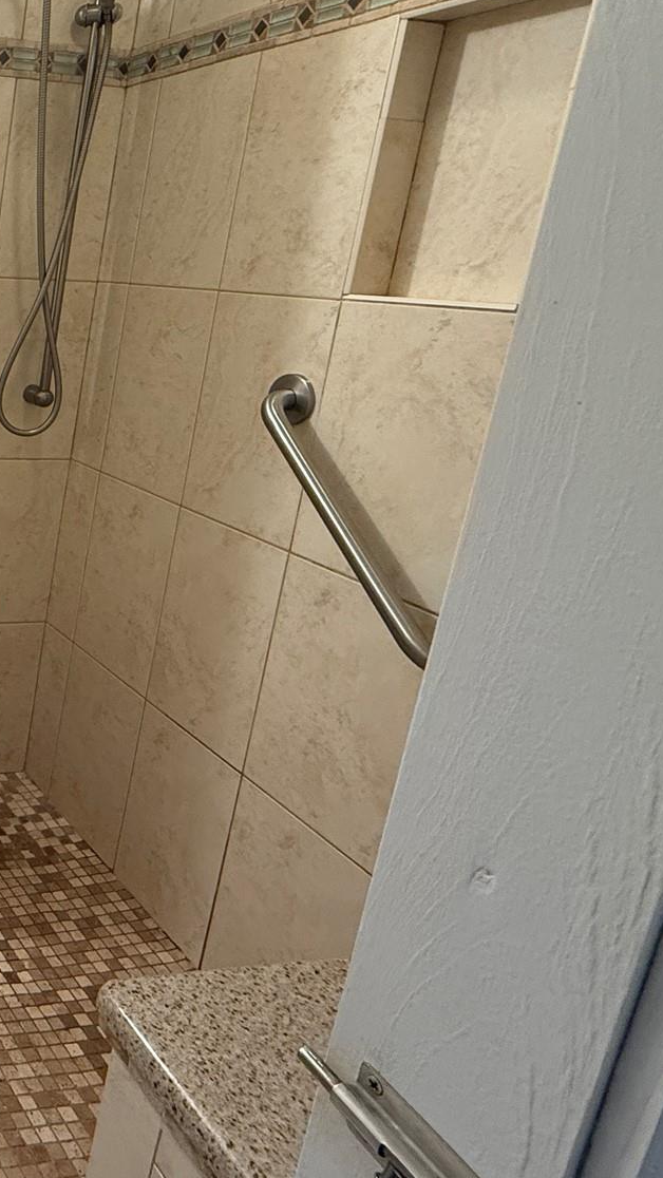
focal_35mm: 28
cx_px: -303
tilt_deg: -13.5
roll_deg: -2.8
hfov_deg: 28.7
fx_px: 875
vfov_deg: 66.9
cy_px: 443
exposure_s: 1/60
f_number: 2.2
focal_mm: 2.22
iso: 200
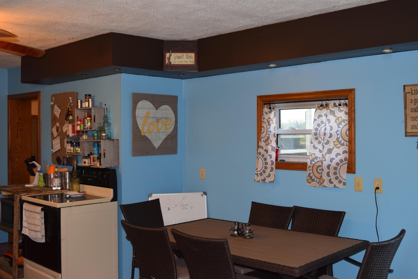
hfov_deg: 47.9
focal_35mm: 40
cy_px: 140
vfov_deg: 33.0
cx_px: 209
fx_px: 470
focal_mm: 27
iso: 800
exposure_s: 1/100
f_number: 5
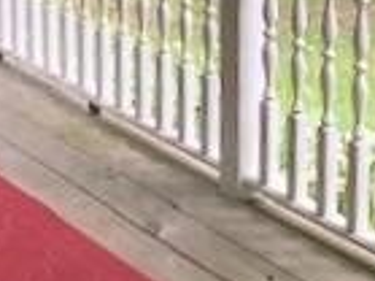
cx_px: 22
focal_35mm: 129
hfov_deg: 15.1
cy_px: -138
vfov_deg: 11.0
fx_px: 1396
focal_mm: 3.99
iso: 50
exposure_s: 1/120
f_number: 1.8
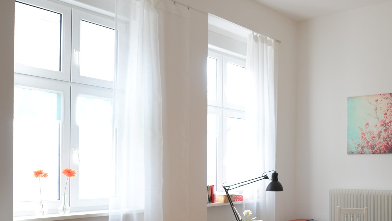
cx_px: 338
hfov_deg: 45.7
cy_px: 166
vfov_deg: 28.6
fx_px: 425
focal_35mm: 41
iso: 125
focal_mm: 15
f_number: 2.8
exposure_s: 1/60
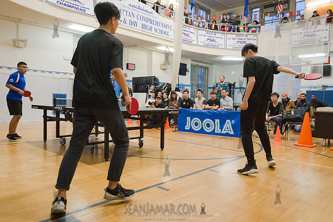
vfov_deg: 46.4
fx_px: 259
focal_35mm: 28
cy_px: 111
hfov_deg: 65.5
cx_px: 166
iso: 4000
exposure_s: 1/400
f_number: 4
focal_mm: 28
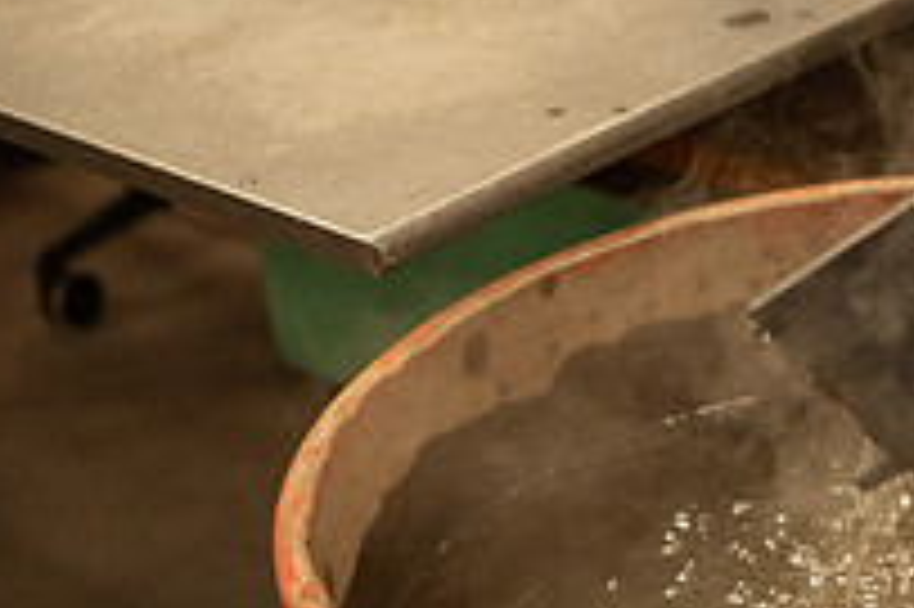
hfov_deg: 19.2
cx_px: 1103
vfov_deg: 13.5
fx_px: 2537
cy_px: 7
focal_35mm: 100
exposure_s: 1/200
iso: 640
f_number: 2.8
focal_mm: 35
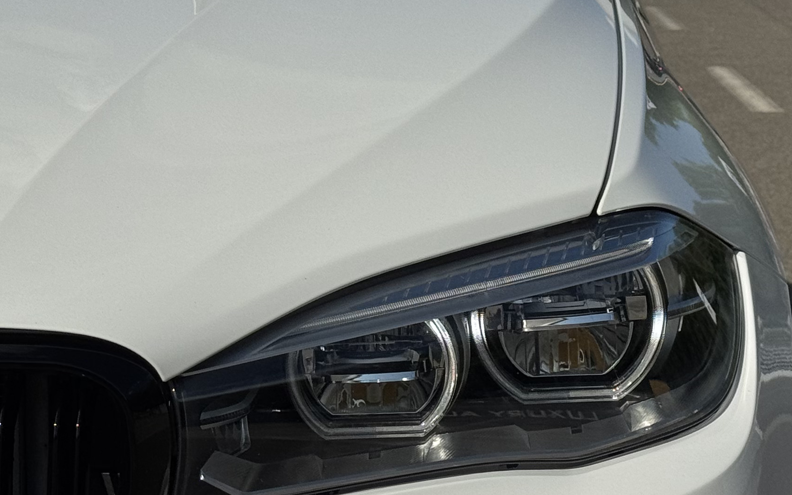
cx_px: 536
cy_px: 273
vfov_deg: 10.8
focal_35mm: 121
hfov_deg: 17.2
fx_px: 2612
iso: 50
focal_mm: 6.76
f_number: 1.78
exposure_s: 1/15385
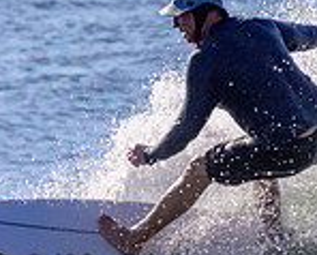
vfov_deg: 0.5
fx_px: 30956
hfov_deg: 0.6
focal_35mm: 3293
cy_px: 253
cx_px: -18
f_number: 11
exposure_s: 1/2000
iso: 800
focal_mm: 800
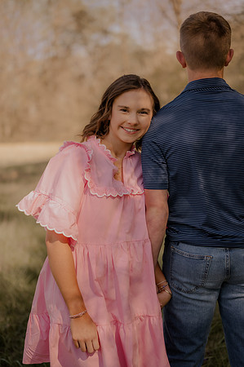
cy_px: 184
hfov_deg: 26.9
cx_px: 122
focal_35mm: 50
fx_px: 509
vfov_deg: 39.6
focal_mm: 50
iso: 100
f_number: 1.8
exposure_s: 1/1250
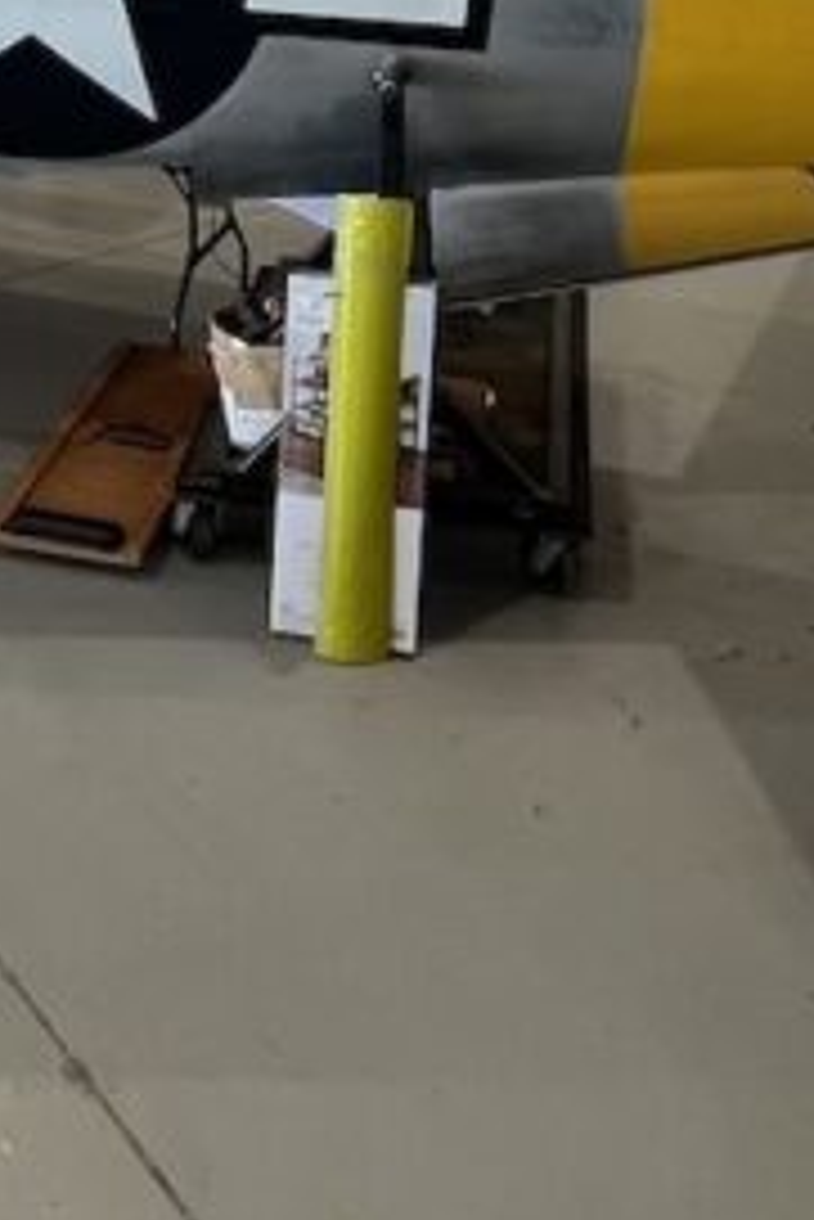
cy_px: 14
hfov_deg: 26.1
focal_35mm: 51
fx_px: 1727
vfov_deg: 35.4
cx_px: 180
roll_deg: +0.5
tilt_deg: -16.1
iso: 100
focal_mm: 1.57
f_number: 1.8
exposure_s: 1/99
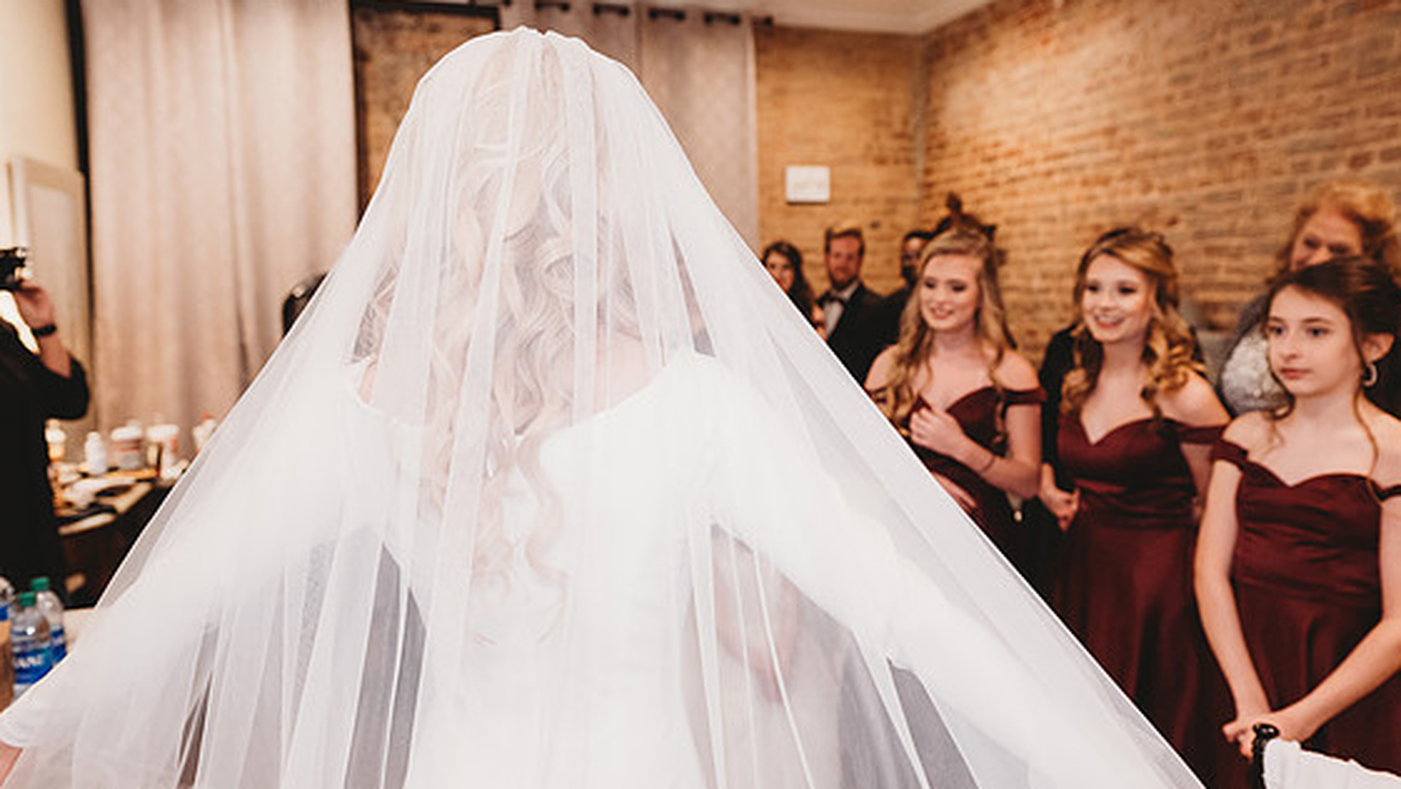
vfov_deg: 44.4
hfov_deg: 71.9
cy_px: 411
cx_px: 702
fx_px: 966
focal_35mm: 26
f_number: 2.8
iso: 1600
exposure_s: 1/125
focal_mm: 24
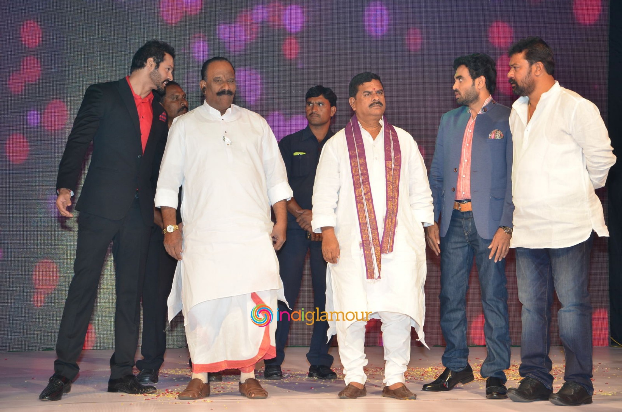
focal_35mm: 93
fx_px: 1604
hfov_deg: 22.0
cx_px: 311
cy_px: 206
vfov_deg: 14.6
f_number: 5.6
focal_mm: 62
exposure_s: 1/125
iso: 500
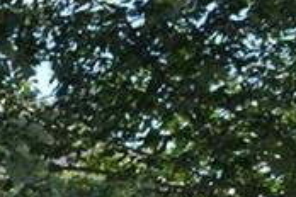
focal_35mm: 194
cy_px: 375
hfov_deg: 9.4
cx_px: -420
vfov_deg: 6.9
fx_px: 1595
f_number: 7.1
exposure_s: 1/200
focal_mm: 22
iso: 100
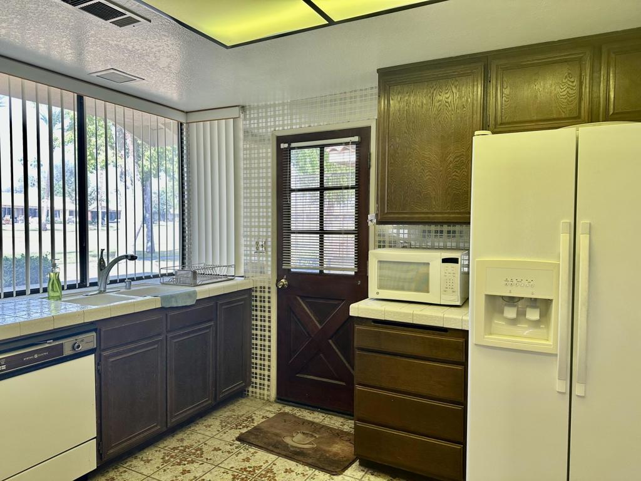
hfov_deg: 71.6
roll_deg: -0.6
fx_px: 444
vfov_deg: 56.8
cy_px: 240
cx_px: 320
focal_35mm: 24
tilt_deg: -2.3
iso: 64
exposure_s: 1/192
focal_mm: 6.86
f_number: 1.78
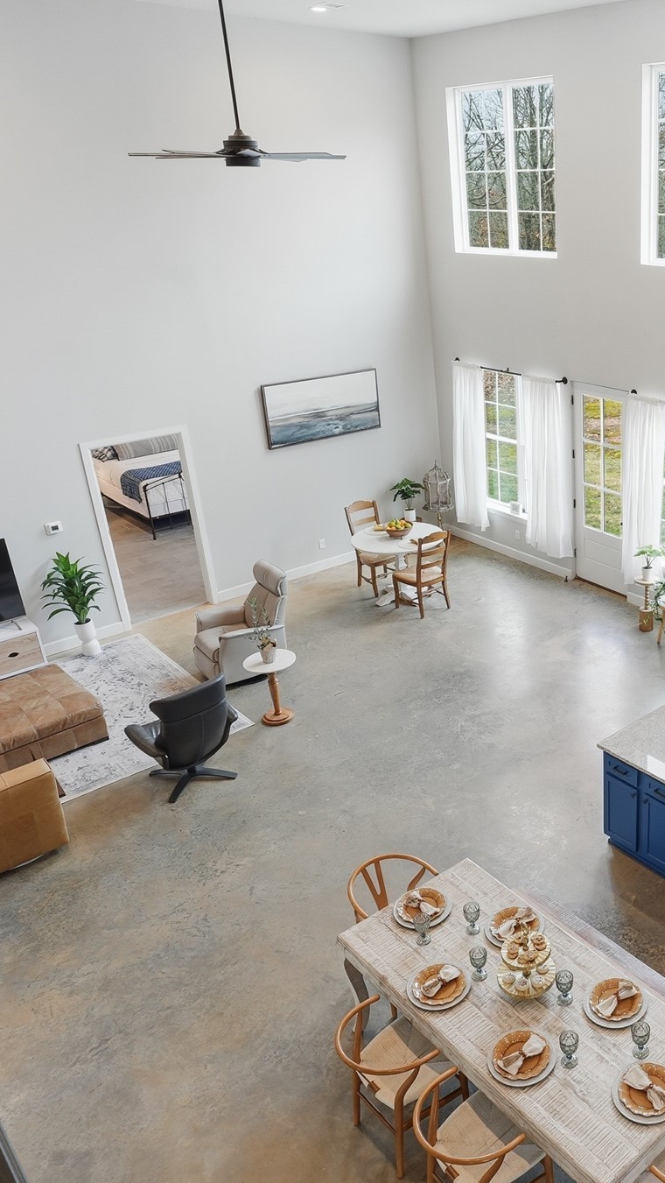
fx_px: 940
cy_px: 592
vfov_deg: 64.3
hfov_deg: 35.8
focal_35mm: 30
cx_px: 640
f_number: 8
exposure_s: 1/80
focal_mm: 19
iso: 400
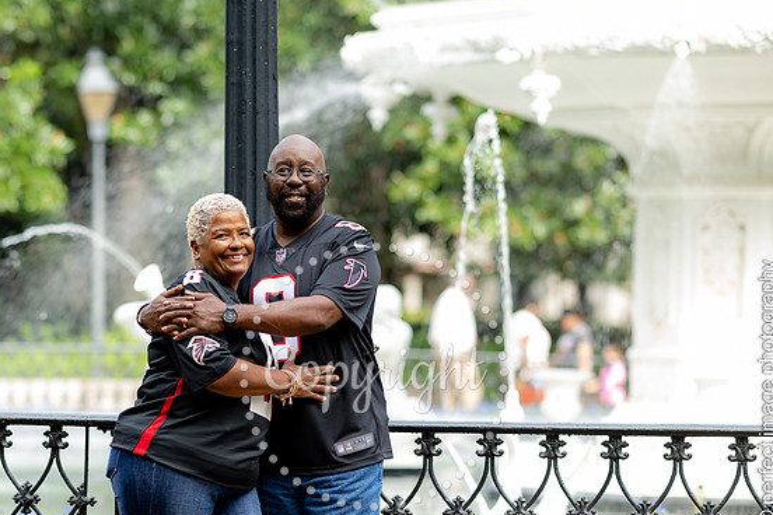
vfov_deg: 8.5
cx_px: 212
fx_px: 3478
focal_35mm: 162
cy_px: 374
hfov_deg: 12.7
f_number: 2.2
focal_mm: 105
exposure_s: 1/160
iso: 64
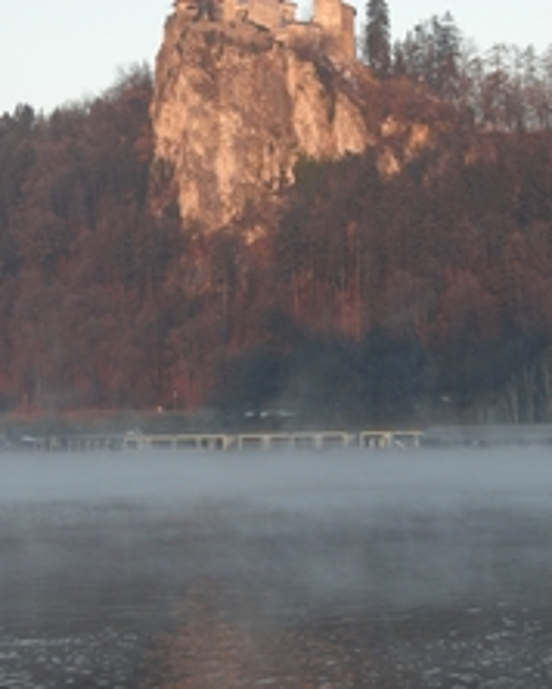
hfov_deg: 13.5
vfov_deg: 16.8
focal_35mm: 114
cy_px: 301
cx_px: 315
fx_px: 2325
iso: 101
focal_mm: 15.7
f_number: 3.9
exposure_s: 1/95.7
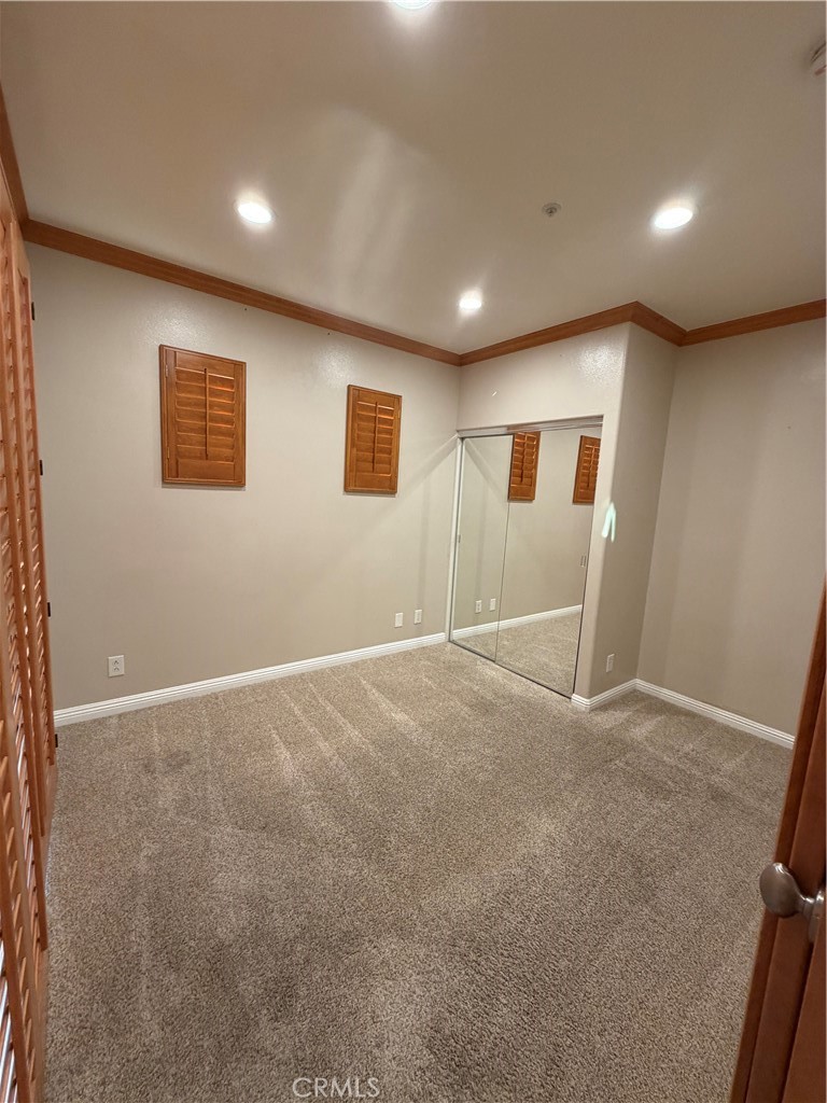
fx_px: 446
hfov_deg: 85.7
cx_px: 414
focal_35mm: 14
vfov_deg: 102.1
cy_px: 552
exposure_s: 1/60
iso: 250
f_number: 2.2
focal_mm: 2.22
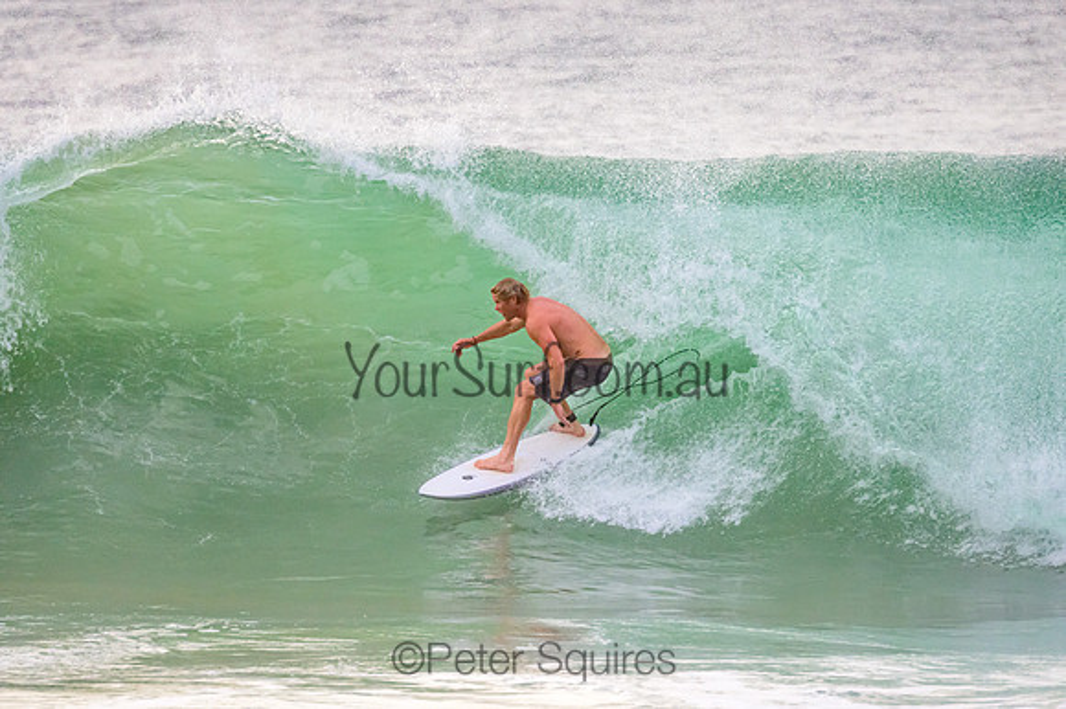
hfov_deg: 3.4
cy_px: 354
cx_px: 533
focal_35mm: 600
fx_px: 17756
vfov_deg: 2.3
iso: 1000
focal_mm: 400
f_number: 5.6
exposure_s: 1/2500
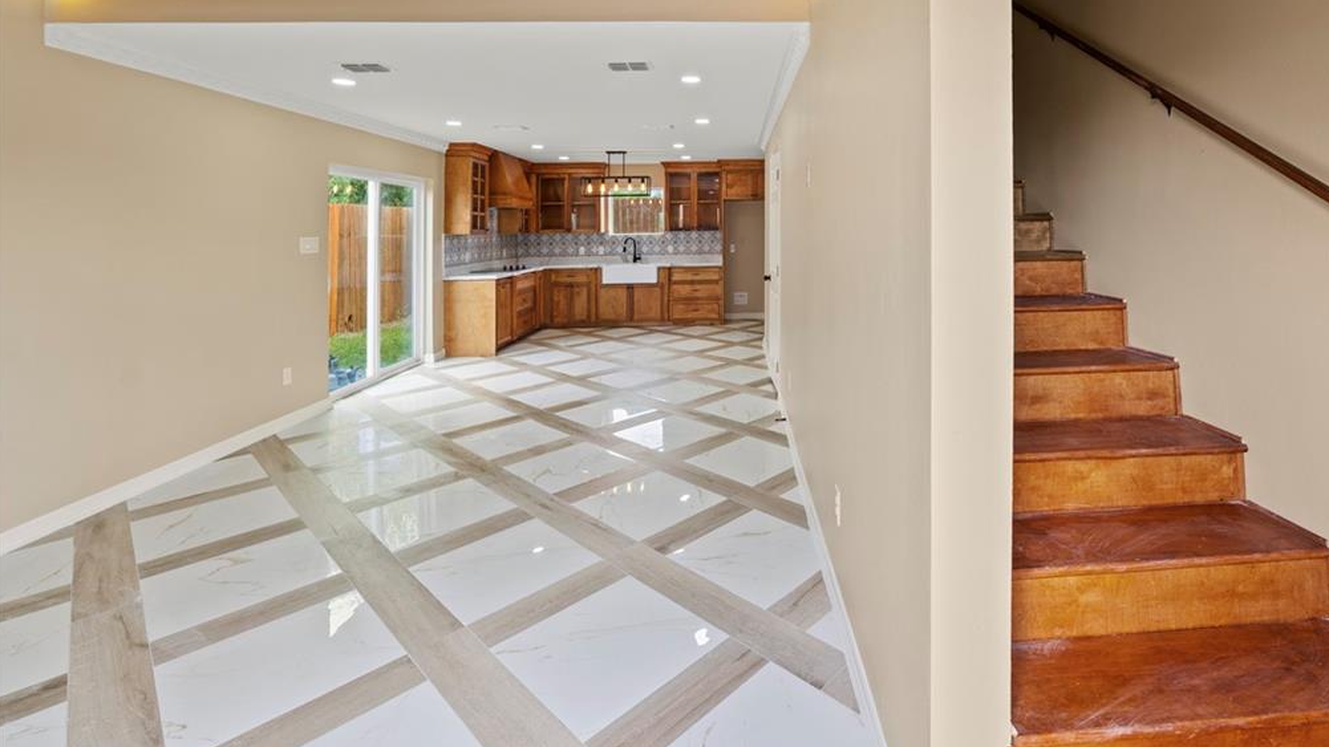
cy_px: 364
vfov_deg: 70.5
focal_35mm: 15
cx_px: 676
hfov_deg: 103.0
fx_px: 529
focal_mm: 14
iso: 640
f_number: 9
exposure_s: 1/15
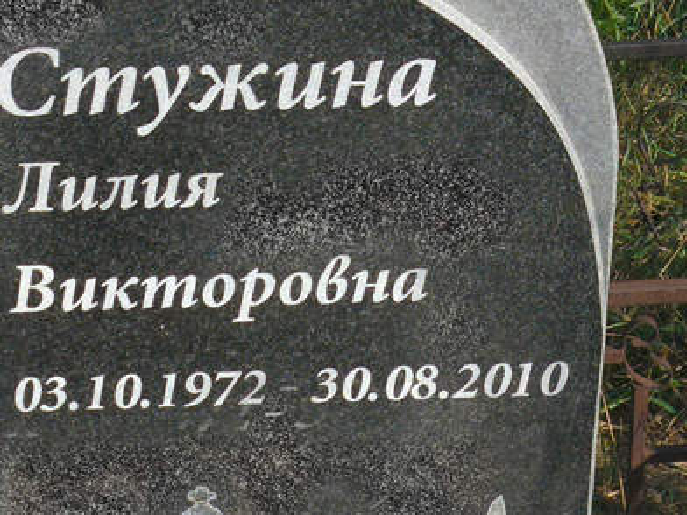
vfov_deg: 14.4
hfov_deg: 19.2
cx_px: 223
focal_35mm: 102
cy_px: 427
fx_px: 2024
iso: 50
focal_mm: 4.71
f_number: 1.7
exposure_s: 1/601
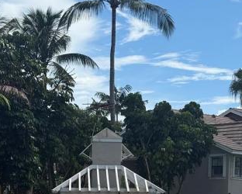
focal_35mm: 108
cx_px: 95
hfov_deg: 17.8
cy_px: 248
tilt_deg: -6.7
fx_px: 774
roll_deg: -1.9
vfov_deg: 13.8
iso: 64
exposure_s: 1/5587
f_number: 1.78
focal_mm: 6.76
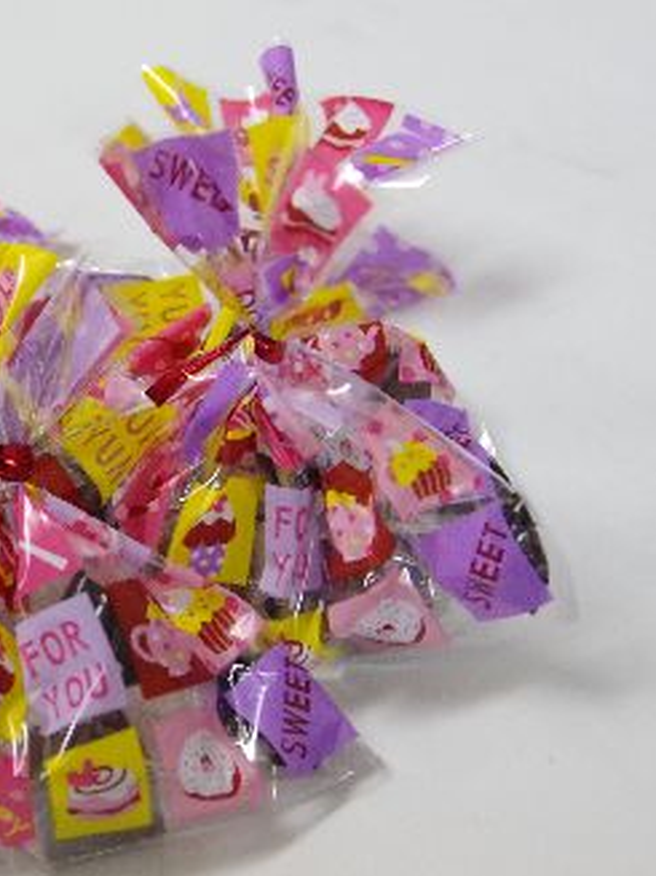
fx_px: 2225
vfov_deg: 22.3
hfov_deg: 16.5
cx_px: 40
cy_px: 441
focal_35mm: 88
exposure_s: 1/100
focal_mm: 40
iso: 3200
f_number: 5.6
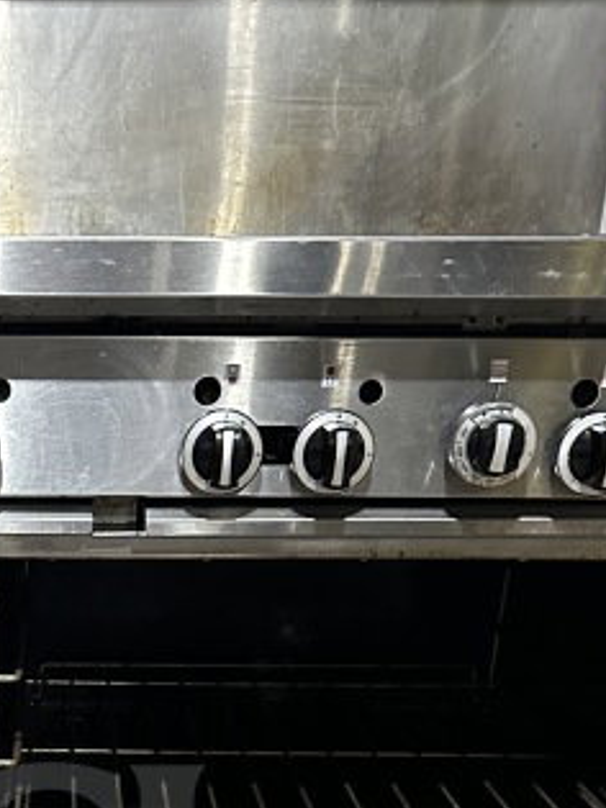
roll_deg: -2.0
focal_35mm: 62
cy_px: 968
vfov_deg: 27.5
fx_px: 1448
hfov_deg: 22.5
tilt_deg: -24.3
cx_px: -28
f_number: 1.78
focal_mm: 6.86
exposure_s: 1/58
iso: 1000
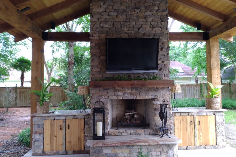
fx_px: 138
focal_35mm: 21
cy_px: 73
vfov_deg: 59.5
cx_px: 117
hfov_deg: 81.2
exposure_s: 1/60
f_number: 2
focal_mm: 3.54
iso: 194
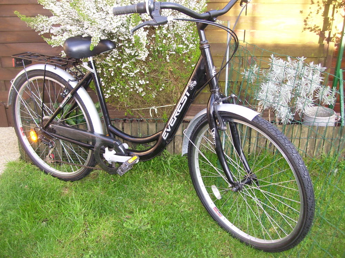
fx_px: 359
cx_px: 172
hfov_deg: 51.4
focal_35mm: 36
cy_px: 129
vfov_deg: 39.7
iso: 80
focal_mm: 6
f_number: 2.7
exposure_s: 1/60
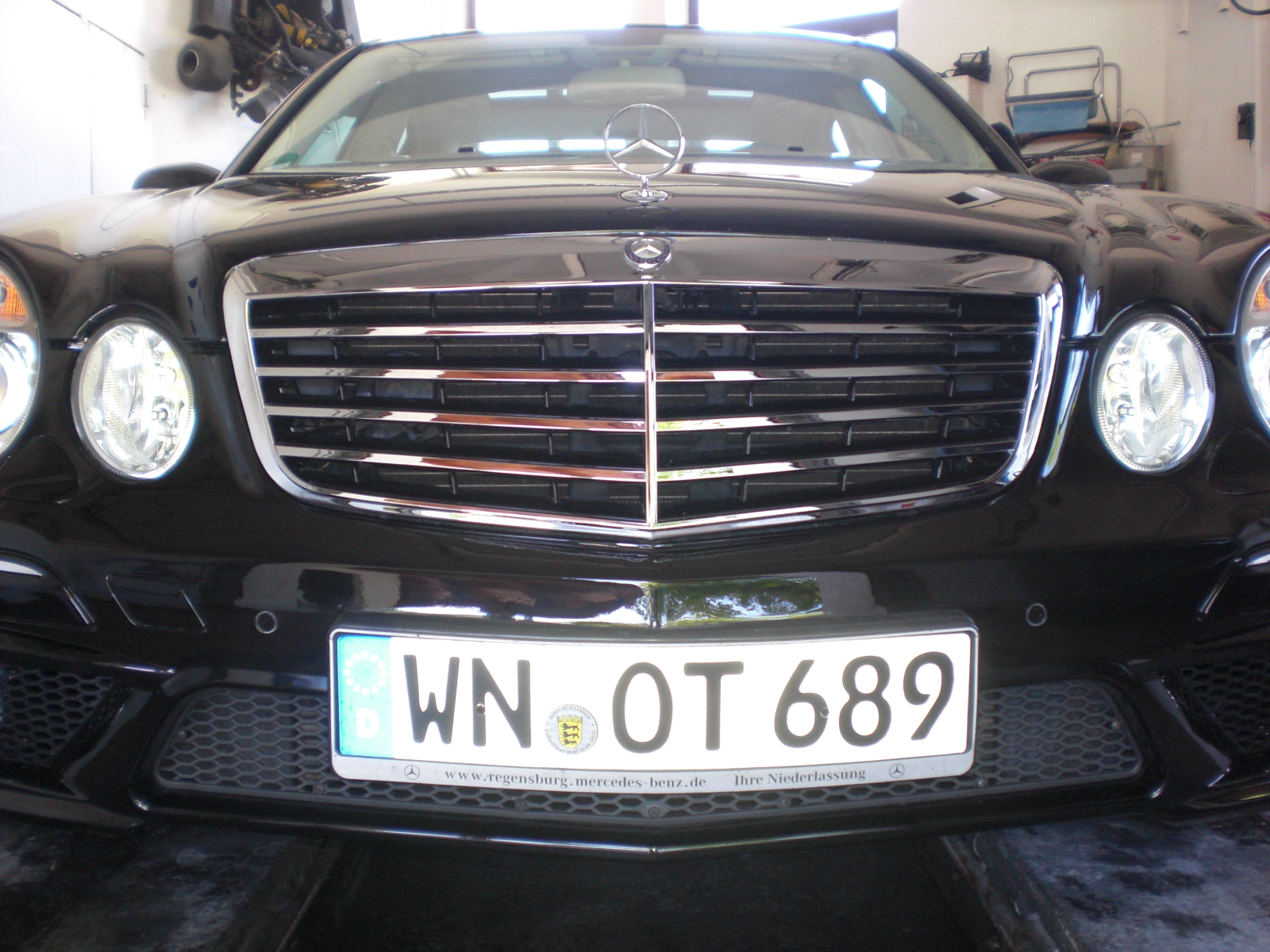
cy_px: 476
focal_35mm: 38
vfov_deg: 37.7
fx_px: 1394
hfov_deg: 49.0
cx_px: 635
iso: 200
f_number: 3.1
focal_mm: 6.3
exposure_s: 1/30
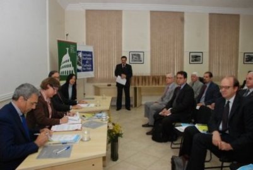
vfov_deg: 48.1
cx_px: 126
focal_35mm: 27
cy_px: 85
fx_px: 190
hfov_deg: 67.3
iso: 640
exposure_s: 1/60
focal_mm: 18
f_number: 6.3
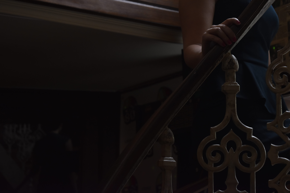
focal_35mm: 82
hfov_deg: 24.6
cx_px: 145
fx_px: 665
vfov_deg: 16.6
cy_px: 96
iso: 1000
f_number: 5.6
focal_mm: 55
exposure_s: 1/160
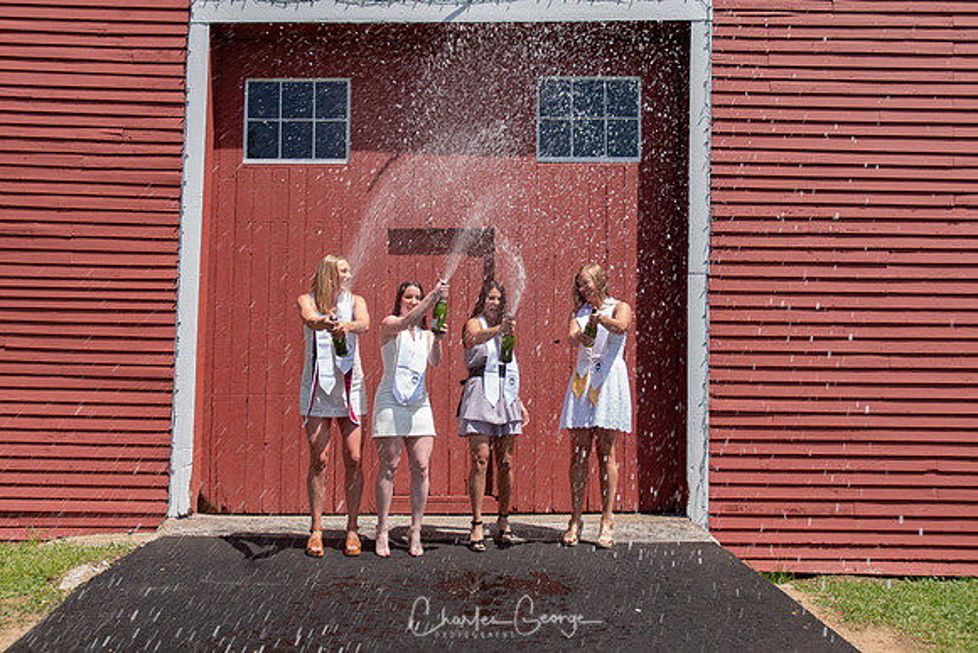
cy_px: 326
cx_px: 489
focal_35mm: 38
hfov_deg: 51.2
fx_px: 1021
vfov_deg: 35.5
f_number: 5.6
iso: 100
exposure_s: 1/250
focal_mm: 25
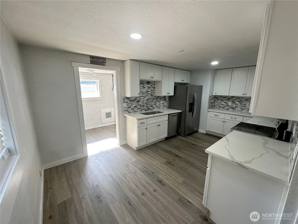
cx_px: 149
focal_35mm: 14
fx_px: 121
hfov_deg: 102.1
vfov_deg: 85.7
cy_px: 112
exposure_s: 1/120
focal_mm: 2.22
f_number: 2.2
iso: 160
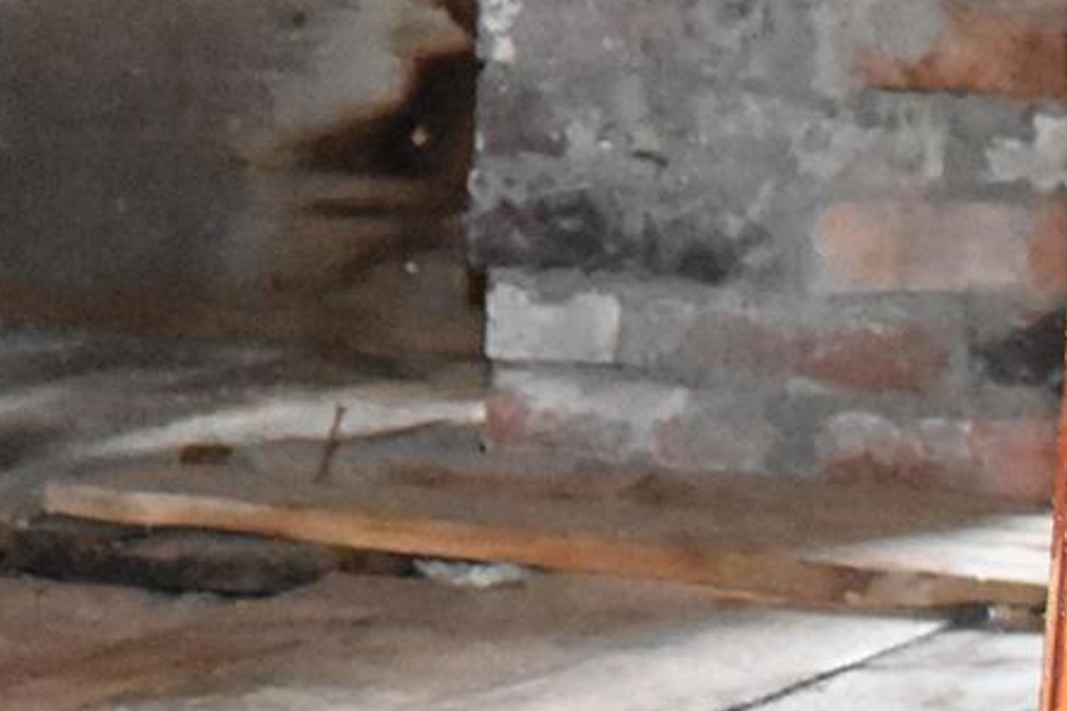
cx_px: -766
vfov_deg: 6.5
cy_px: -499
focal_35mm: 208
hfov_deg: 9.5
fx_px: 6162
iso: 6400
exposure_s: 1/60
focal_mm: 20
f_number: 4
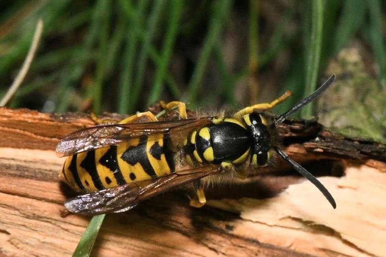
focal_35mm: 158
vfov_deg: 8.7
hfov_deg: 13.0
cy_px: 128
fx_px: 1689
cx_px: 193
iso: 10000
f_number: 25
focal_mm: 105
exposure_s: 1/160
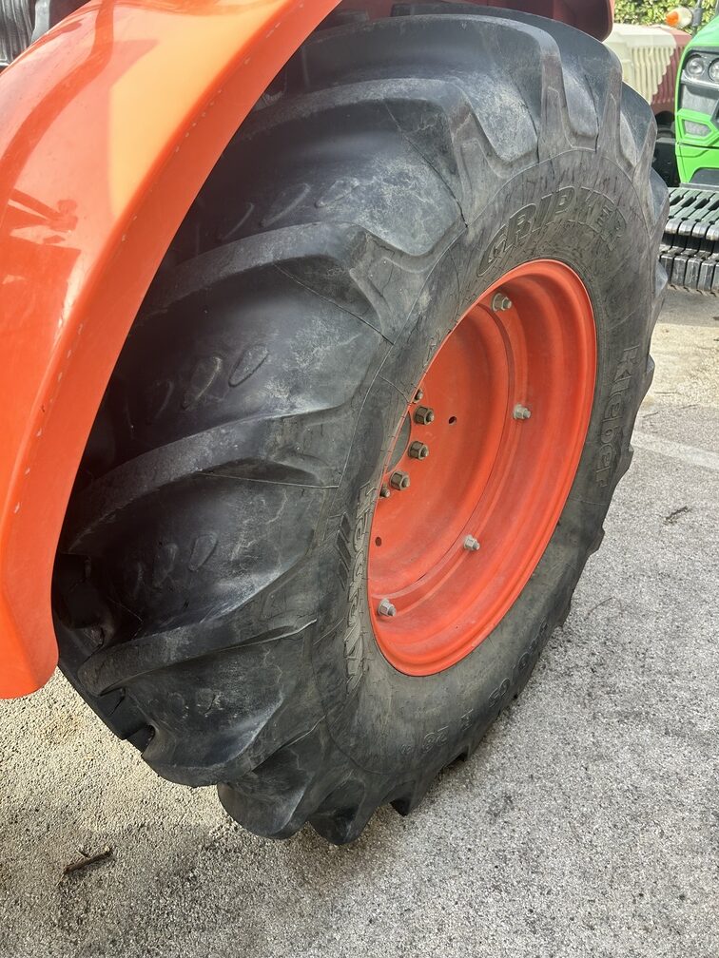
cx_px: 360
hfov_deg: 53.1
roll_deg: -0.3
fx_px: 720
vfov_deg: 67.3
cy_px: 479
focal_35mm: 26
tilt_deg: -30.6
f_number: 1.5
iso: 50
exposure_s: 1/270
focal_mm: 5.7
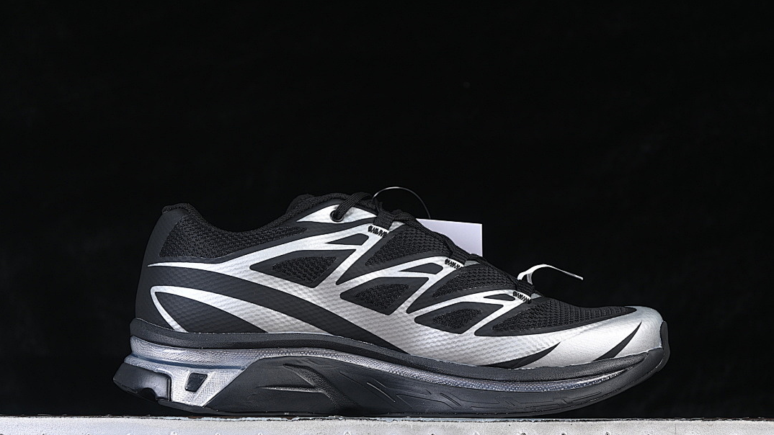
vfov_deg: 15.3
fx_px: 1621
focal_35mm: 79
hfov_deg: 26.9
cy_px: 255
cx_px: 388
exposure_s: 1/60
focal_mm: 50
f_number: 6.3
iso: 160
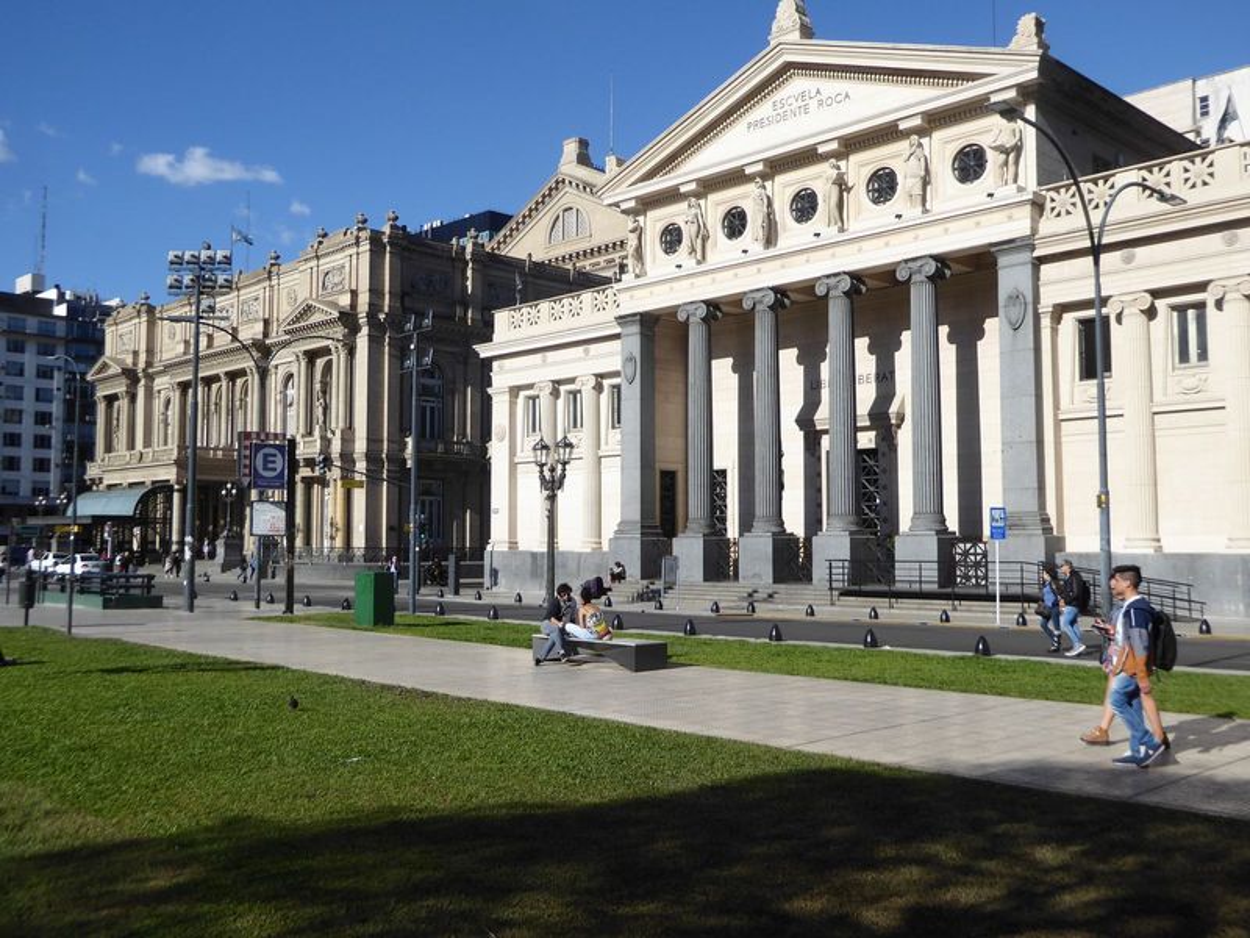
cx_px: 625
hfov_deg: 54.0
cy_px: 469
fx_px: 1228
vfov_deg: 41.8
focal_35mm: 34
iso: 80
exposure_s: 1/1000
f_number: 3.6
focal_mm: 5.8
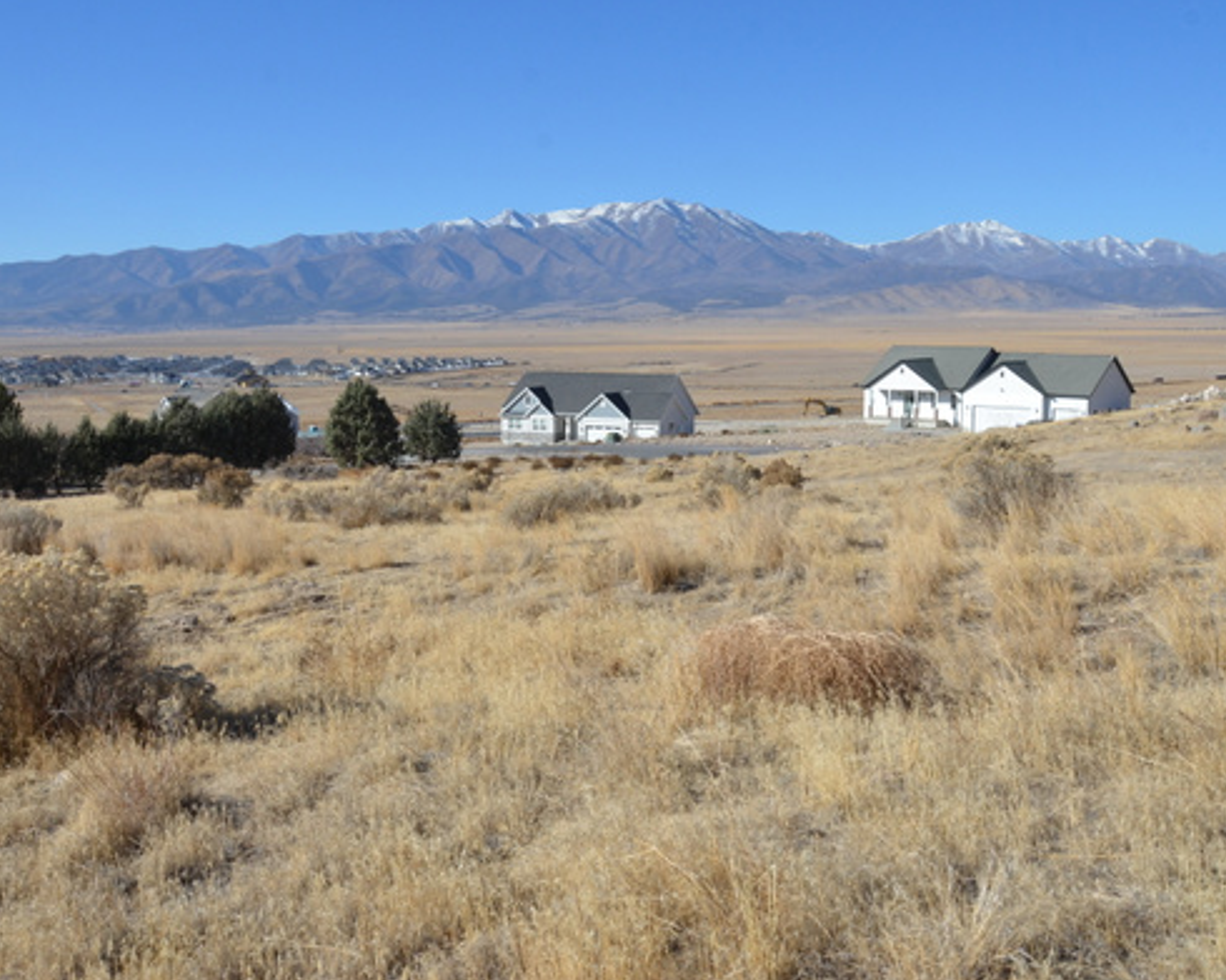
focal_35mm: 33
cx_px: 618
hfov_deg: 54.2
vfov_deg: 44.5
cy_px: 458
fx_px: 1197
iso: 400
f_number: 11
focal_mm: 18
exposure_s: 1/500
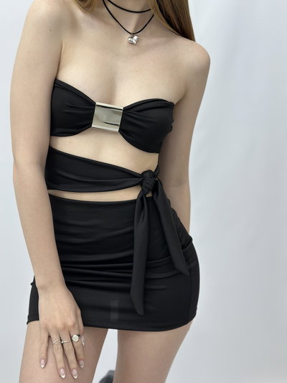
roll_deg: -0.5
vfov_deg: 39.6
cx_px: 144
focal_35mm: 48
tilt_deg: -16.7
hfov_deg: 30.3
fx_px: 530
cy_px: 192
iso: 160
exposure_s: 1/100
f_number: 1.78
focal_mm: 6.86
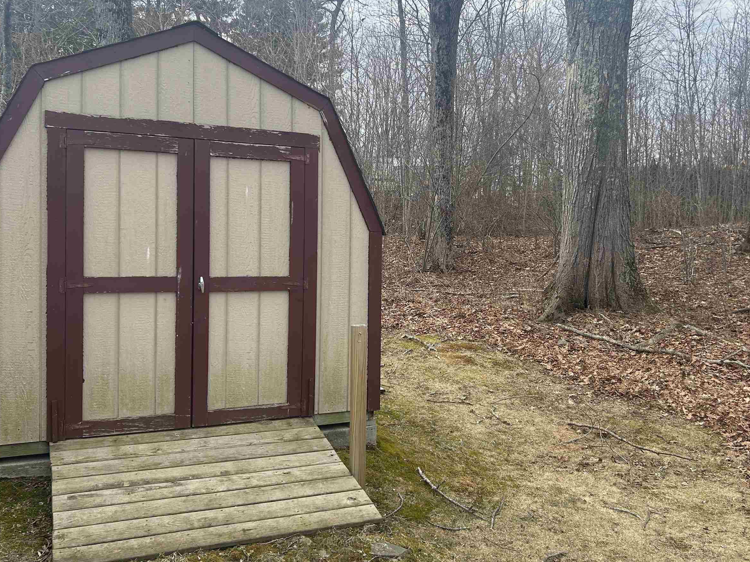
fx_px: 737
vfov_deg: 41.8
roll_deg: -0.4
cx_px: 400
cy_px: 267
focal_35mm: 34
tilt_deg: -2.5
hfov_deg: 53.9
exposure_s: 1/1171
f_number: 1.5
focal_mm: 5.7
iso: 50
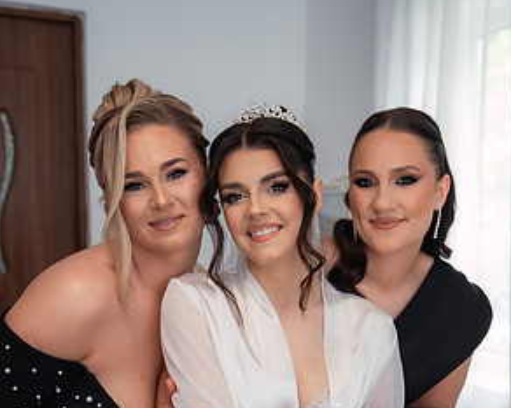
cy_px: 332
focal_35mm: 56
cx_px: 284
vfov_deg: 26.5
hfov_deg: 33.6
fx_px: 846
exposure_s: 1/250
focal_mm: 30
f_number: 2.8
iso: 1250
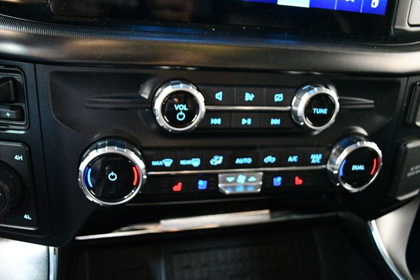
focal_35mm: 30
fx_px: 350
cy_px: 140
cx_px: 210
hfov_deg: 62.0
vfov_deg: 43.6
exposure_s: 1/50
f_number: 3.8
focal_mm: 20
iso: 12800
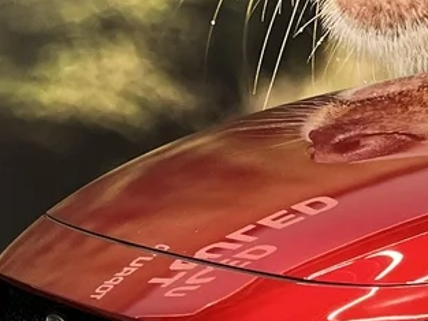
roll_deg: +0.9
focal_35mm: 133
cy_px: 123
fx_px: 1645
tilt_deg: -5.4
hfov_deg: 14.0
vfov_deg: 11.2
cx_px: 625
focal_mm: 5.1
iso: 125
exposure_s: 1/110
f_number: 1.6
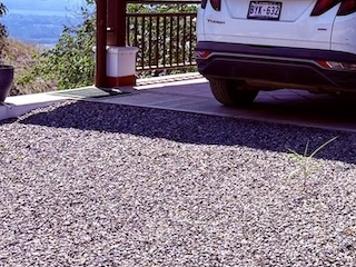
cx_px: 278
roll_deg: -1.3
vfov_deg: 16.0
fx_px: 946
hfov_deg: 21.1
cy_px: 67
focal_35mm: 92
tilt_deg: -3.7
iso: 50
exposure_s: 1/3279
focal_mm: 5.96
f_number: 1.6
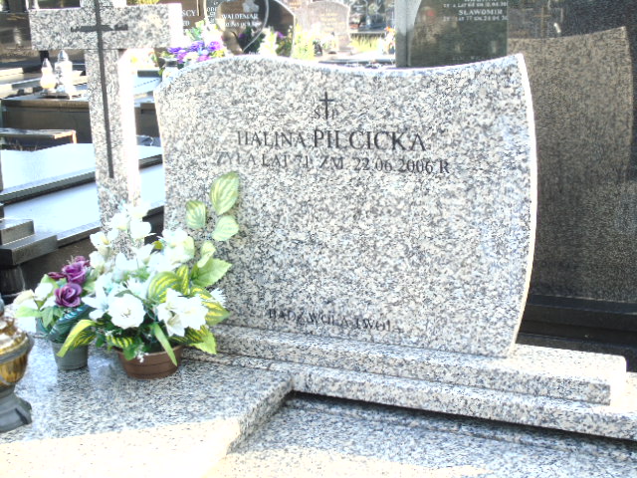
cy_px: 239
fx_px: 994
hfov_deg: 35.5
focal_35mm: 54
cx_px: 318
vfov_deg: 27.0
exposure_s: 1/40
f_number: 4.3
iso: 80
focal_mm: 9.6
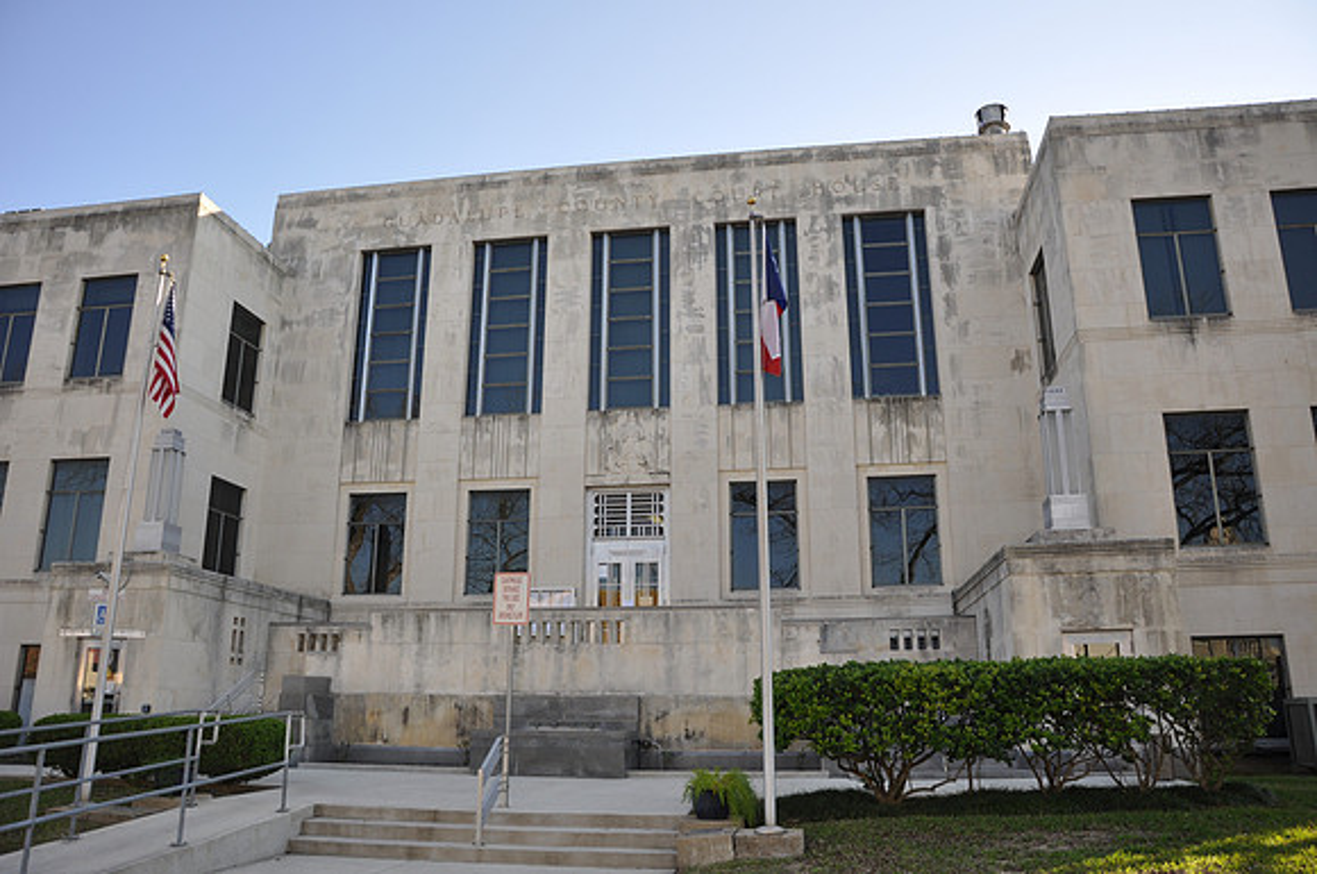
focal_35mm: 27
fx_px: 986
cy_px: 437
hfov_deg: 67.5
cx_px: 658
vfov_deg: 47.8
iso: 220
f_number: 5.6
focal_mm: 18
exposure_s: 1/125
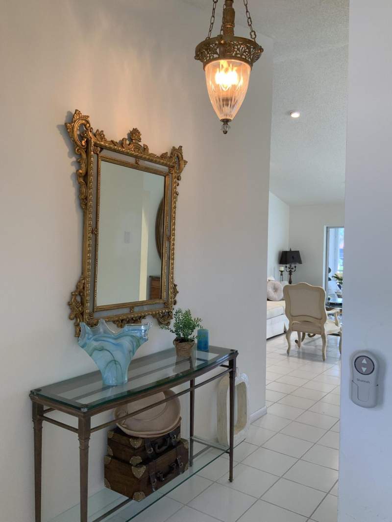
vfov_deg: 61.6
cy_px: 261
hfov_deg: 48.2
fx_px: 438
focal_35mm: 29
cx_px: 196
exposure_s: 1/60
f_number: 1.8
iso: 50
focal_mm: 3
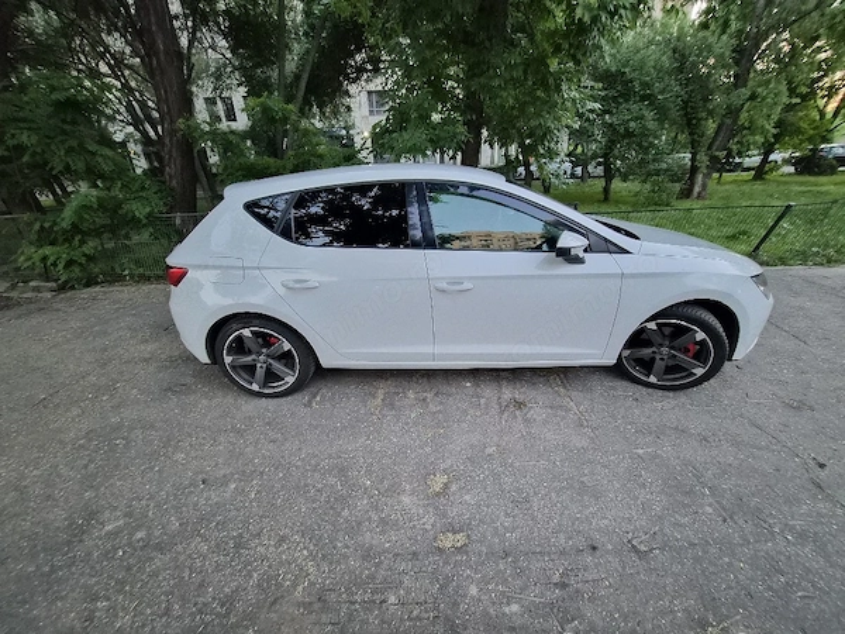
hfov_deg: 106.2
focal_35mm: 13
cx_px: 422
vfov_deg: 89.9
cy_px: 317
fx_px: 317
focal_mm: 1.7
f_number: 2.2
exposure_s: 1/50
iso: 400
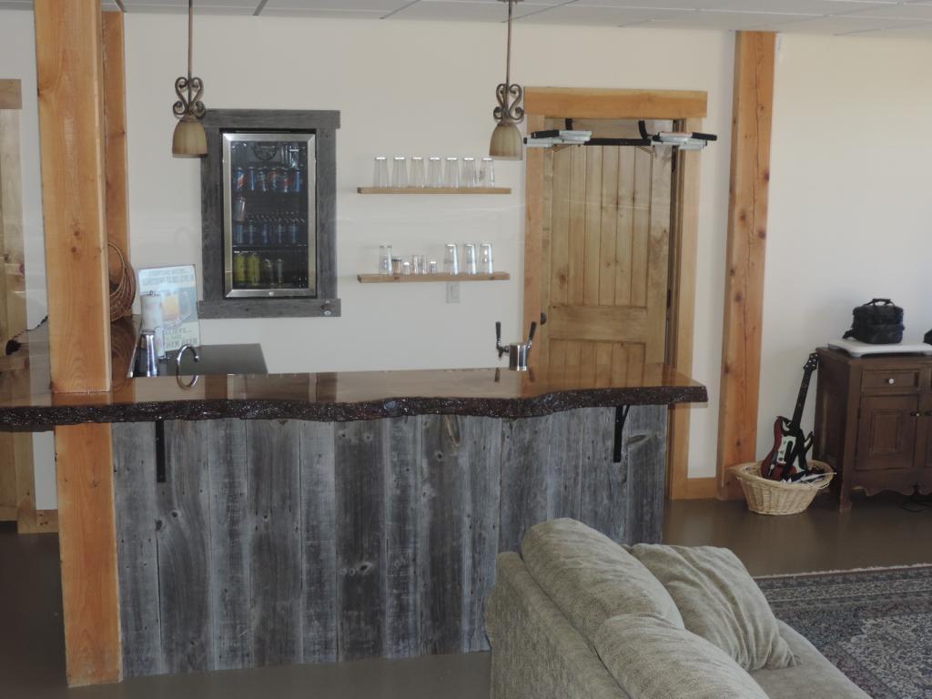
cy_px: 350
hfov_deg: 40.4
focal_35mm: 47
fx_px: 1265
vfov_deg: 30.9
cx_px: 466
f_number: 3.5
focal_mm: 8.3
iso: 200
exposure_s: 1/30
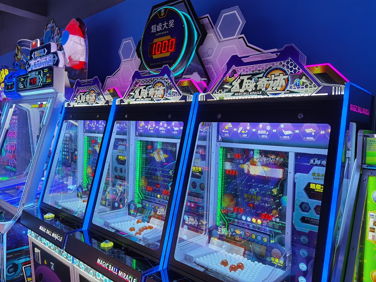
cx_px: 188
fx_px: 293
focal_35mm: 27
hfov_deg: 65.3
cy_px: 141
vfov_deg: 51.4
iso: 50
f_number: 1.9
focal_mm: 6.71
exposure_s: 1/200
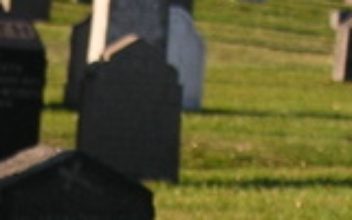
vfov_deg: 4.2
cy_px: 521
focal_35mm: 309
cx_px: 22
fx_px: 2964
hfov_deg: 6.8
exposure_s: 1/369
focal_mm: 15
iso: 50
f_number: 3.2
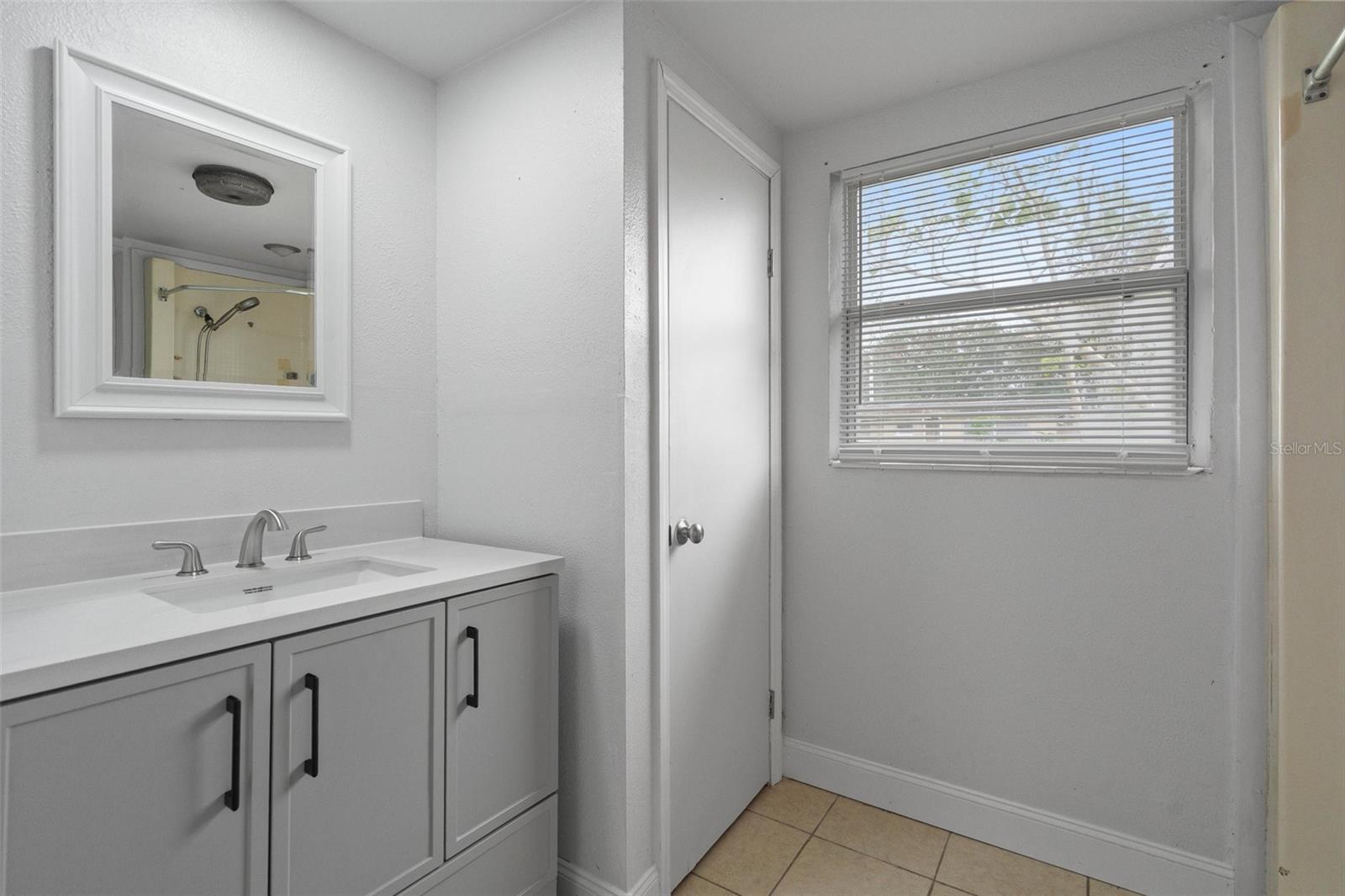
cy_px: 448
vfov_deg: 73.7
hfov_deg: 96.7
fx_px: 598
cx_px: 672
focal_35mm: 16
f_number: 8
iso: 400
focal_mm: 16
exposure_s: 1/2.5
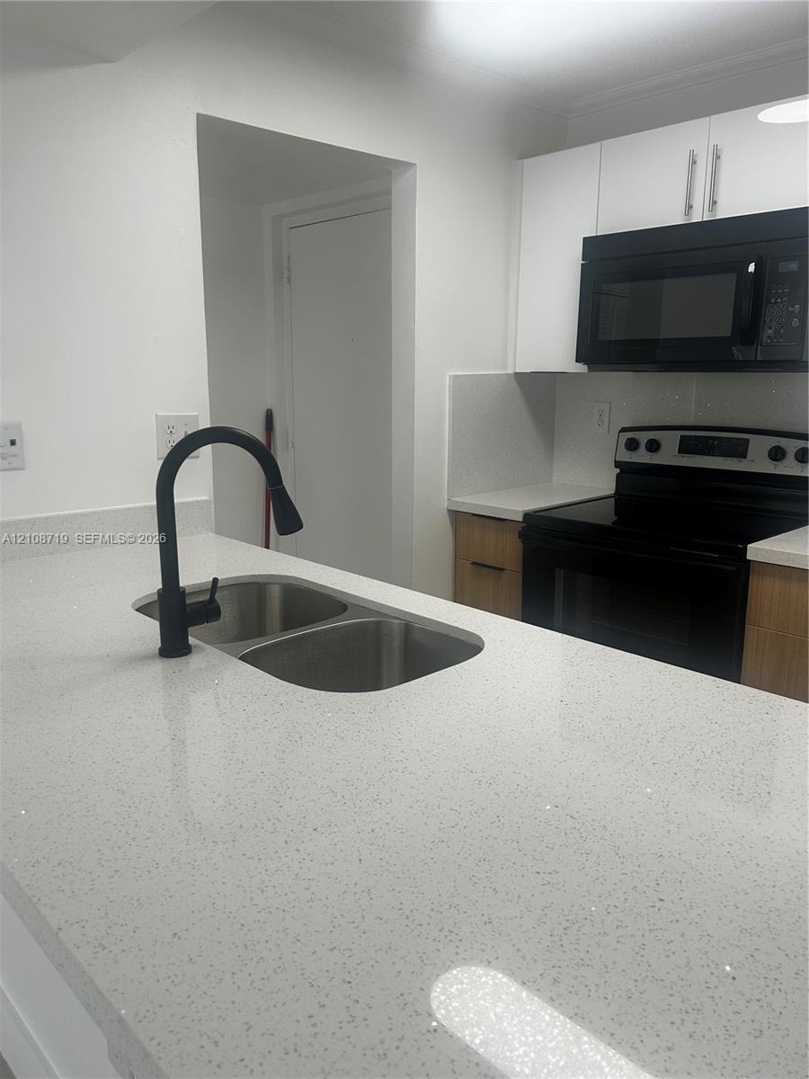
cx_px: 404
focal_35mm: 26
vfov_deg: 67.3
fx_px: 810
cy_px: 540
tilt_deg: -11.2
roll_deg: -1.5
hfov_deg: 53.1
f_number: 1.5
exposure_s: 1/140
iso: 32
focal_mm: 5.7
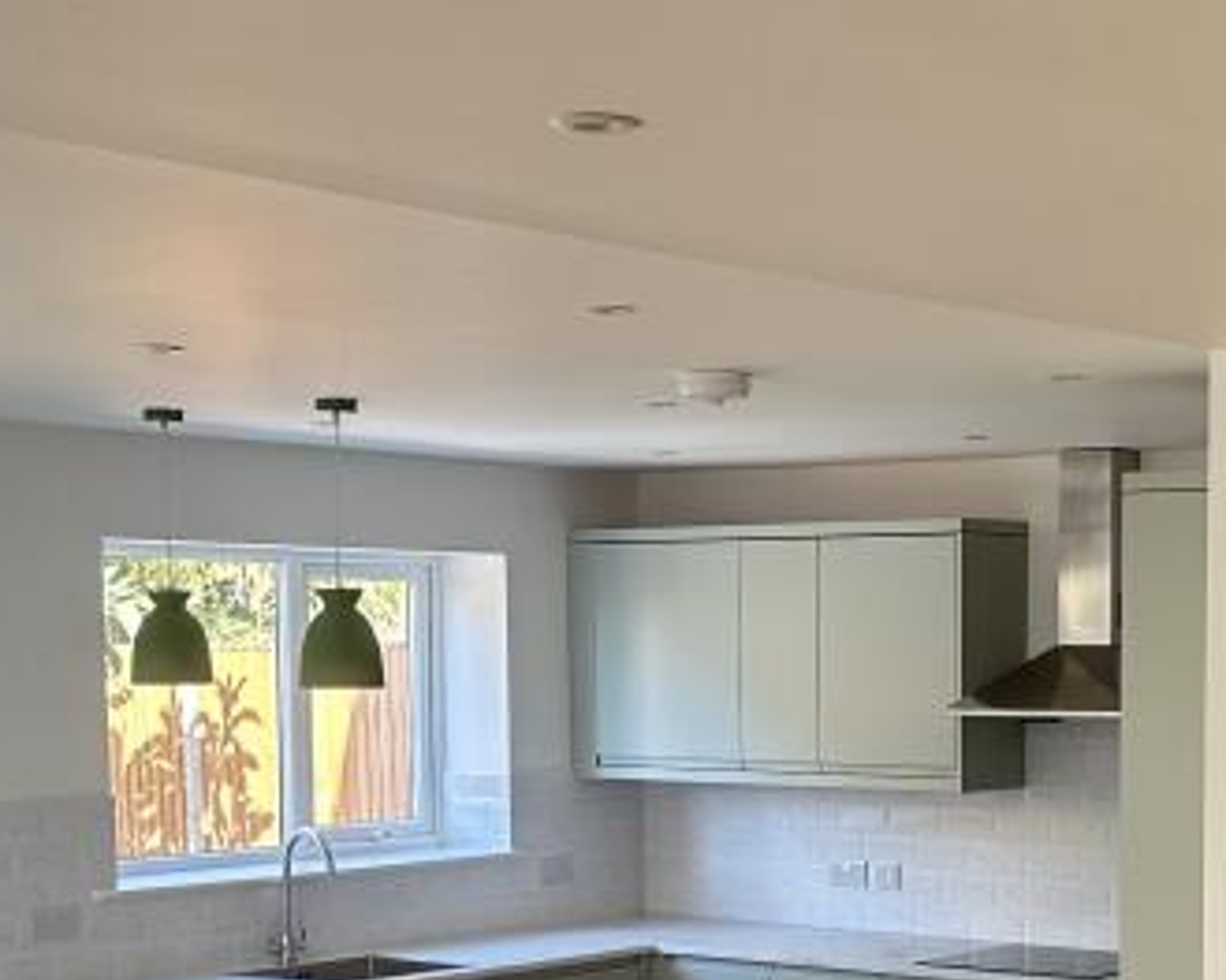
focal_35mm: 73
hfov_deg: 25.8
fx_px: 2648
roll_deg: +0.1
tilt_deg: -4.4
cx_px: 902
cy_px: 831
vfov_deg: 20.6
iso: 100
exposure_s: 1/130
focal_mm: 6.86
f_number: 1.78
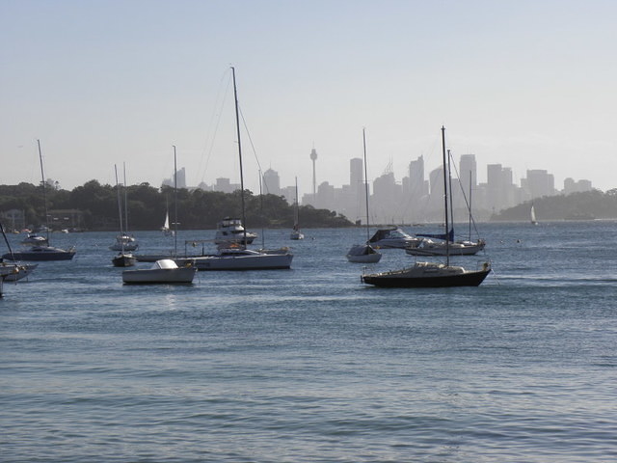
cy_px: 232
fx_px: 1872
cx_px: 308
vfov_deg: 14.1
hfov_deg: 18.7
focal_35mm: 105
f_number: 6.3
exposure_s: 1/400
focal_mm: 18.76
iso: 64
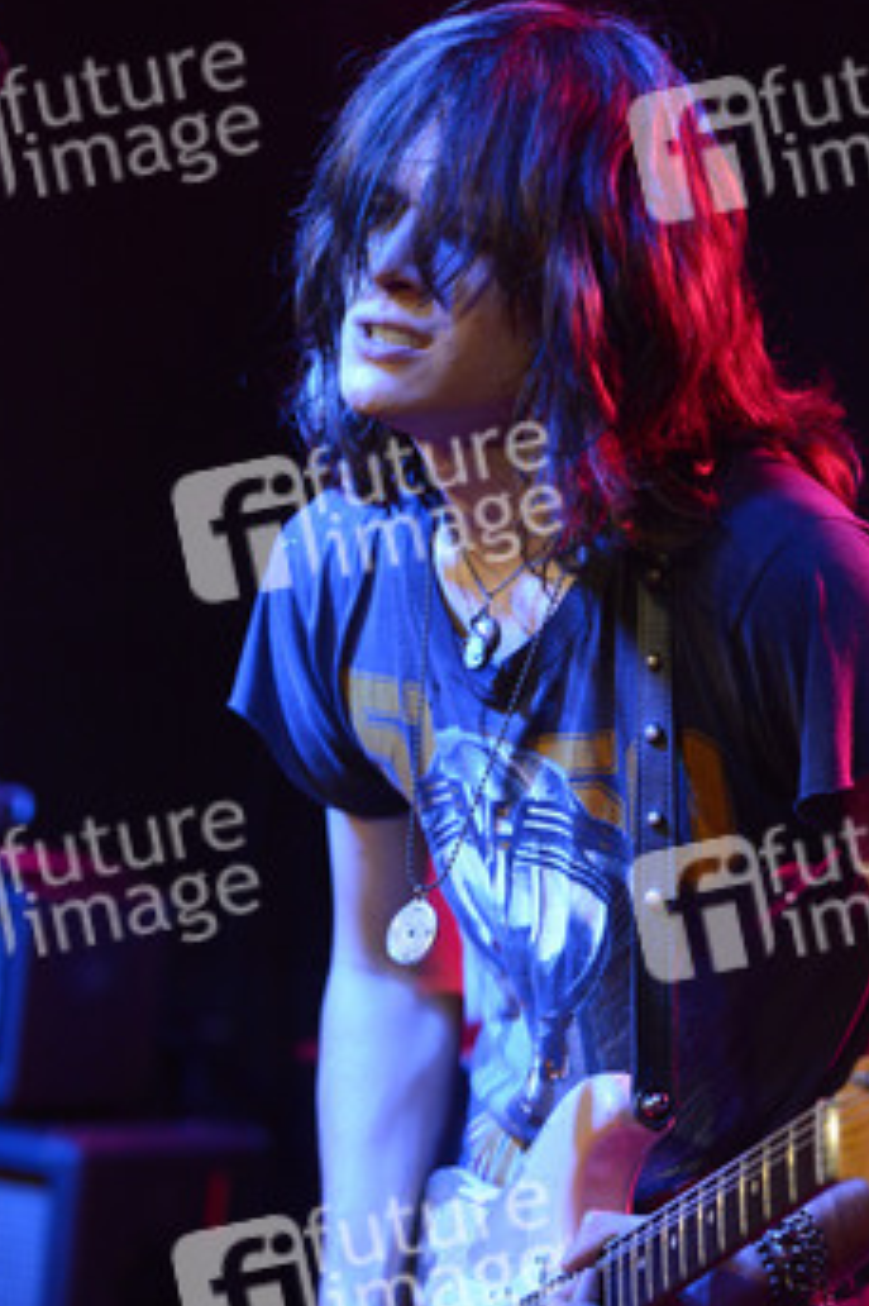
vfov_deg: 20.4
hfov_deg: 13.7
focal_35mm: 100
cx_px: 478
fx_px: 3624
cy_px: 702
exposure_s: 1/320
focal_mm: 86
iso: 5000
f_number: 3.5
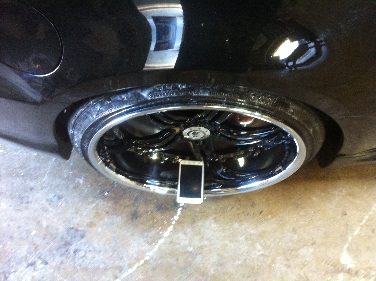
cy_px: 140
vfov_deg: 40.6
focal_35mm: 35
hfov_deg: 52.7
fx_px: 380
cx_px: 188
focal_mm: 3.85
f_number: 2.8
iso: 400
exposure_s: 1/15
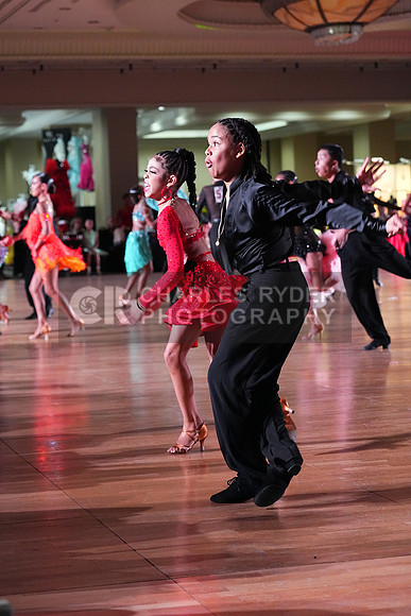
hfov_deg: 15.7
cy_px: 308
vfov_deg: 23.4
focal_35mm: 87
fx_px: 1489
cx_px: 206
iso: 10000
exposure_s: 1/400
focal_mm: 87
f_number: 5
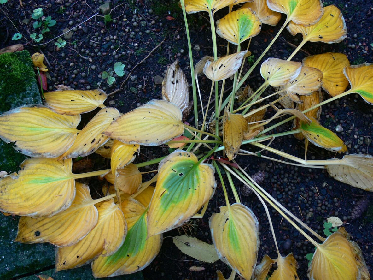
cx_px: 186
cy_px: 140
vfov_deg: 30.3
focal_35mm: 48
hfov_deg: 39.7
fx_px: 517
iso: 100
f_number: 3.2
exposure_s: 1/25
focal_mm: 9.6
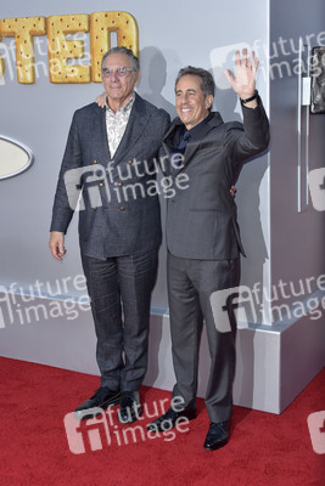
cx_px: 162
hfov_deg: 29.9
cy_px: 243
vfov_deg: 43.6
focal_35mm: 45
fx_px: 609
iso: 400
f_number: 6.3
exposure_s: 1/250
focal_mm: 45
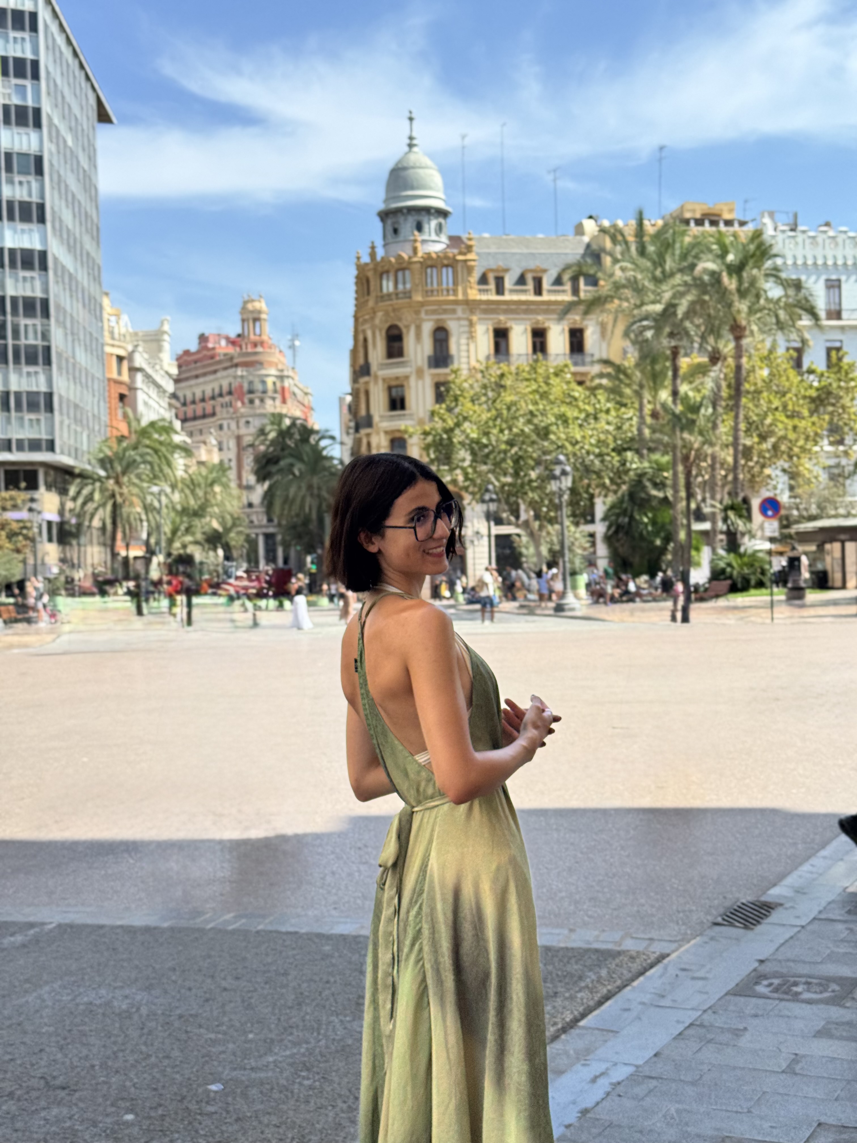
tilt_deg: +0.5
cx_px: 428
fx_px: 1584
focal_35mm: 48
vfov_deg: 39.7
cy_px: 572
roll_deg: +1.4
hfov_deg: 30.3
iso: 64
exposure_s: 1/1597
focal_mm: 6.76
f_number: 1.78
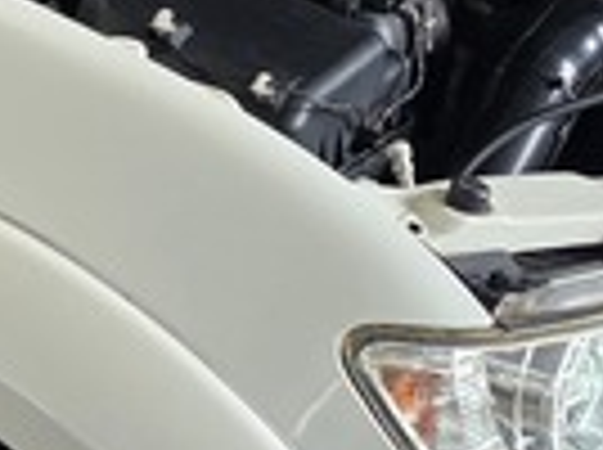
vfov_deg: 8.3
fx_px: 3060
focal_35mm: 176
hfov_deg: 10.9
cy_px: -112
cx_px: -234
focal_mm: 6.25
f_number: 1.7
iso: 64
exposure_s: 1/180
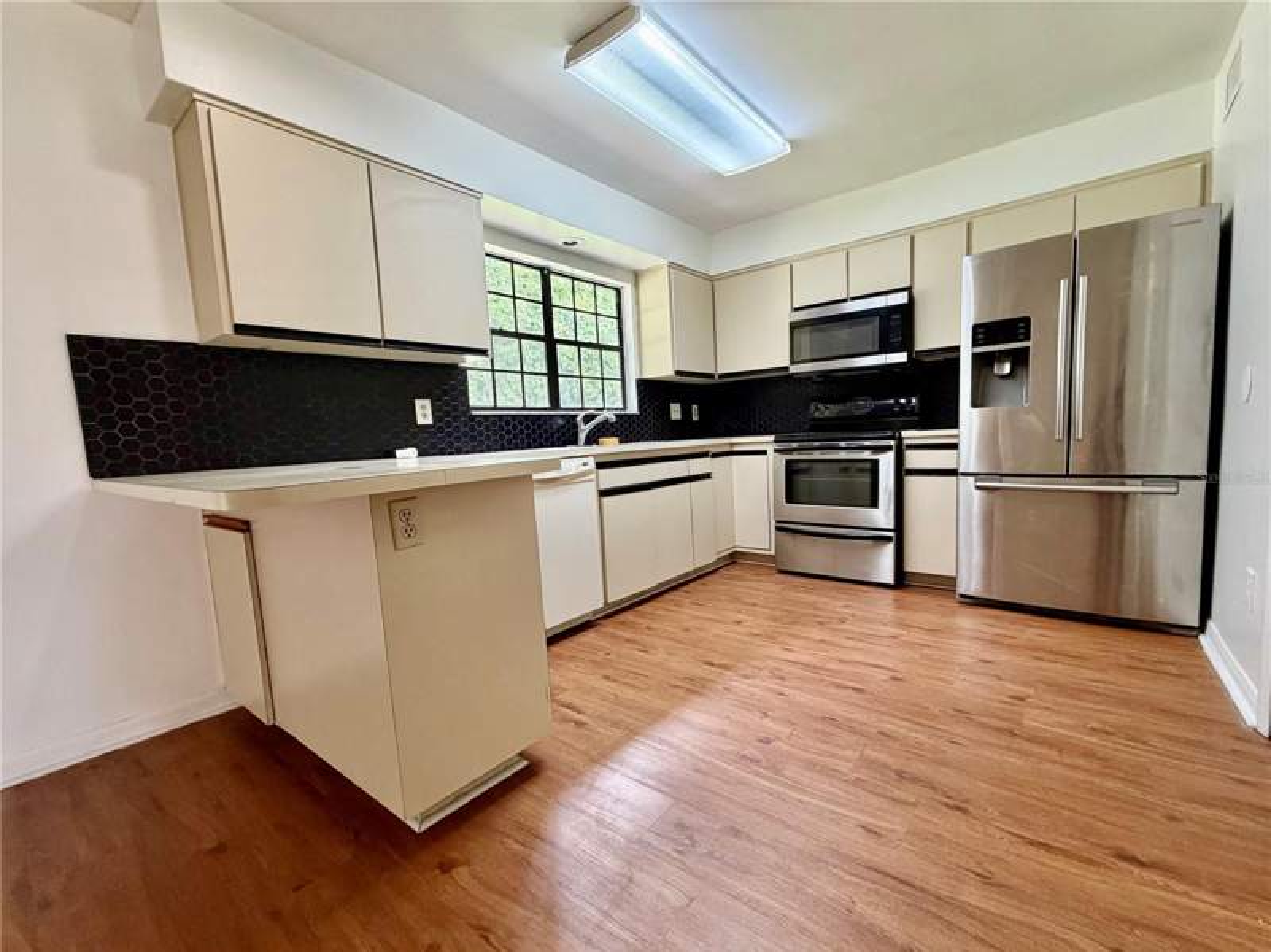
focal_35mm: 14
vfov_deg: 85.6
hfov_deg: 102.1
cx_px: 636
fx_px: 514
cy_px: 476
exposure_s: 1/60
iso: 200
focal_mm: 2.22
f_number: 2.2
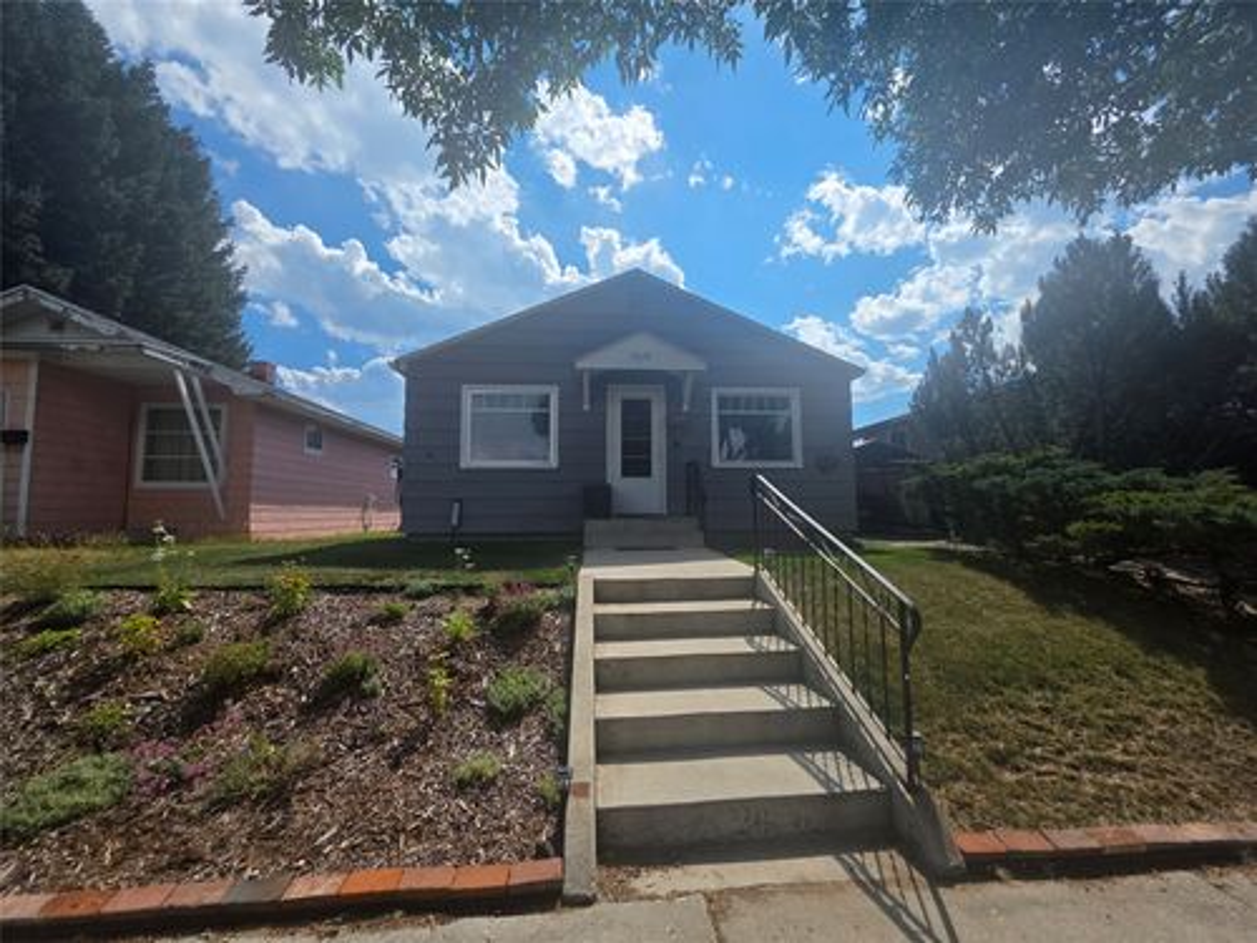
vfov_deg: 89.9
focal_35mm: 13
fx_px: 472
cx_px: 628
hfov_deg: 106.2
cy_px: 472
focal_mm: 2.2
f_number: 1.9
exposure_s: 1/3168
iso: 40
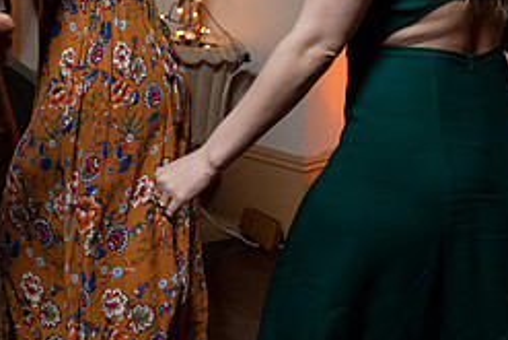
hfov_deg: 22.1
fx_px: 1271
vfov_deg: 14.8
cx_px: 60
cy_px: -32
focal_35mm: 90
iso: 2000
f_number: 4
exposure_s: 1/200
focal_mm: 35
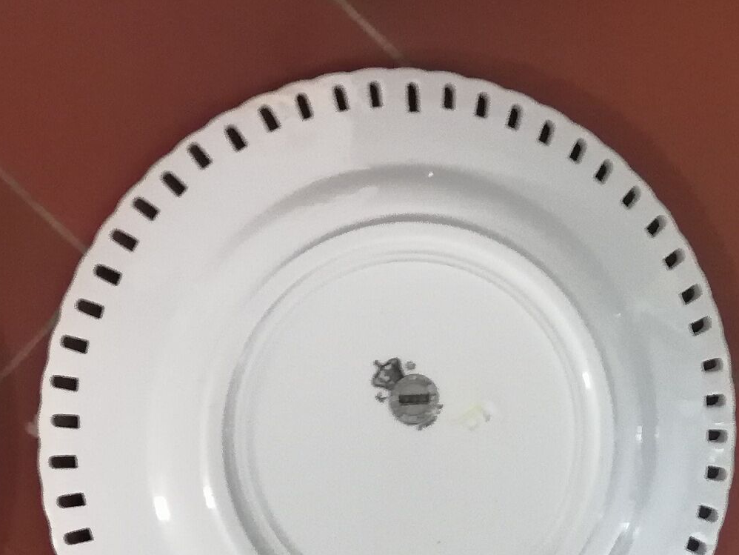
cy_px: 99
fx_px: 1815
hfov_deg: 22.8
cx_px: 173
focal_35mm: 85
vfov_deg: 17.2
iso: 800
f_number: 1.8
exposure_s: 1/25
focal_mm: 5.4
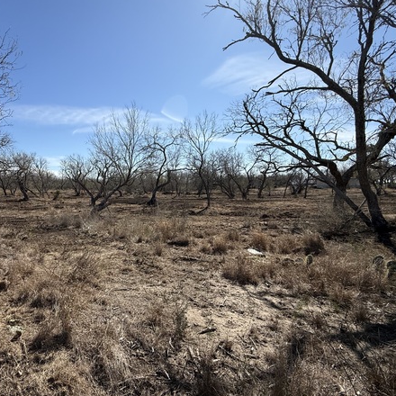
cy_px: 204
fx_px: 233
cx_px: 130
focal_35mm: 18
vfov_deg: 80.7
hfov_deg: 78.0
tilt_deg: -4.1
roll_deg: -0.3
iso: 50
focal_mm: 2.22
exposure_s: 1/2976
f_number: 2.2
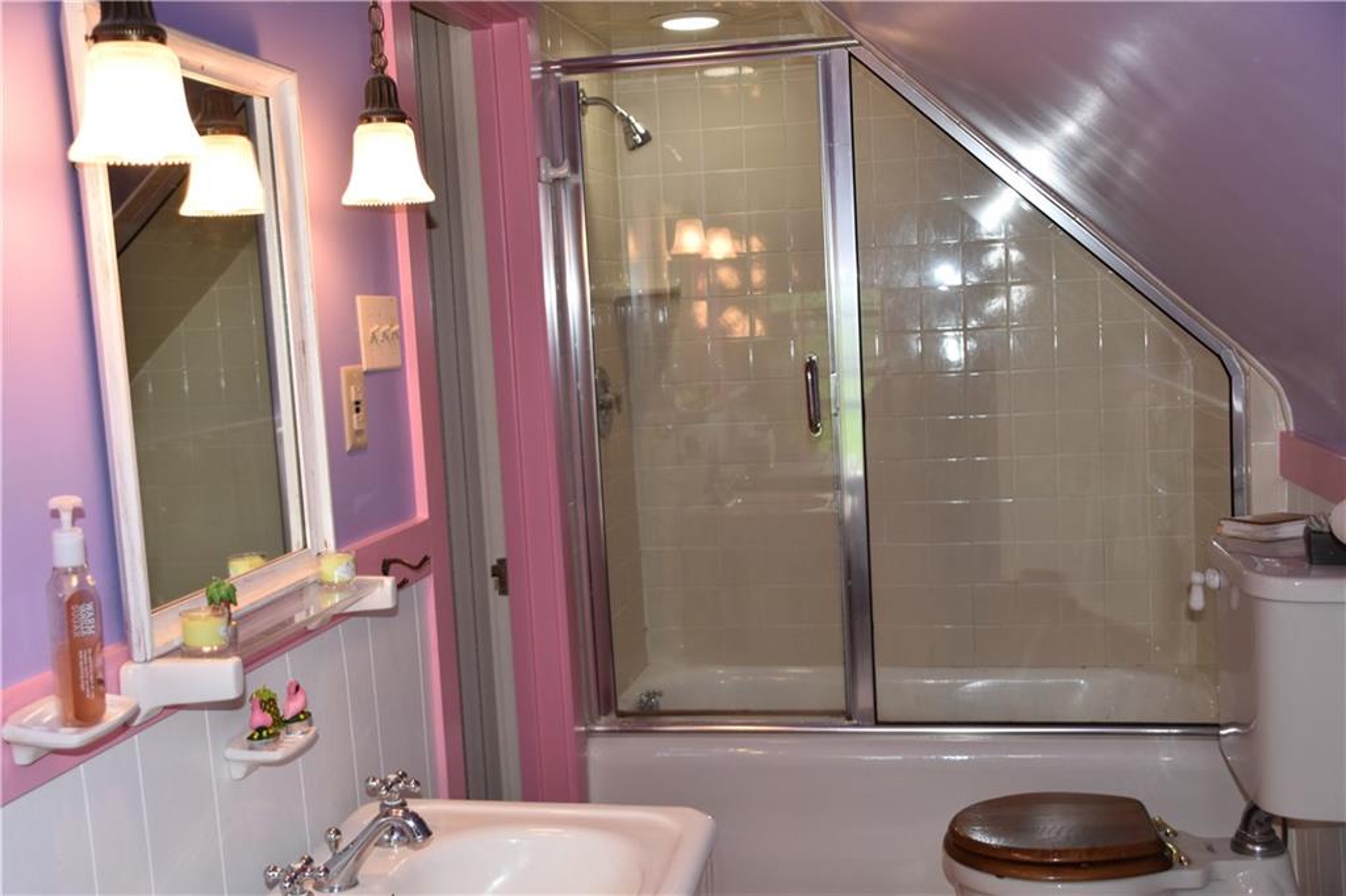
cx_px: 673
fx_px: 1514
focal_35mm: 40
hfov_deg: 47.9
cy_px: 448
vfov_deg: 33.0
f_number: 4
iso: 400
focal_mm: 27
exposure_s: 1/100
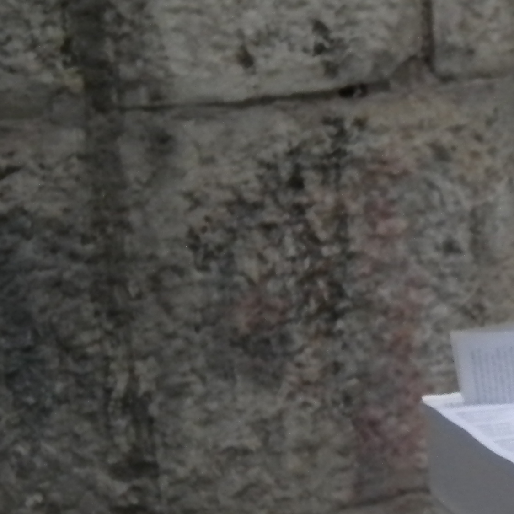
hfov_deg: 8.7
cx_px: 798
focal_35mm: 195
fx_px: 3276
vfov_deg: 8.9
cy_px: 432
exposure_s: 1/220
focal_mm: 12.3
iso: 400
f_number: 4.6
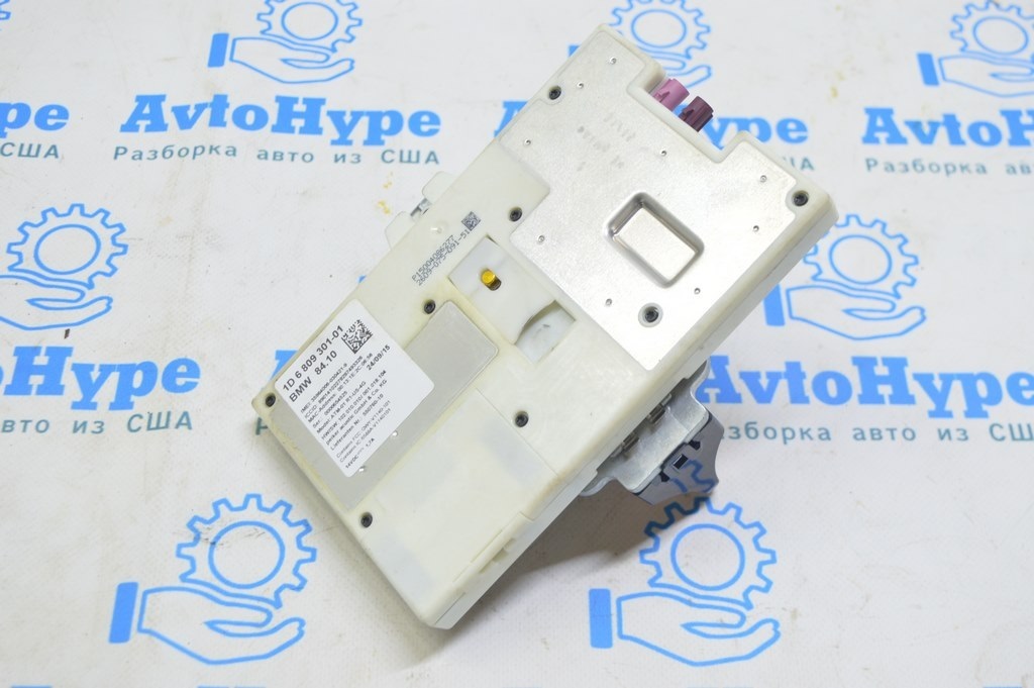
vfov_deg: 28.0
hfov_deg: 41.1
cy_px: 344
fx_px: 1378
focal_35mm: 48
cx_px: 517
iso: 400
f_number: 5.6
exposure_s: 1/20
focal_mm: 32
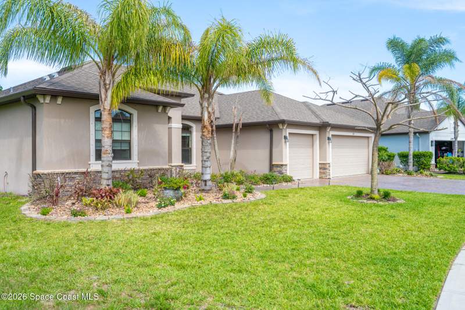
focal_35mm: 30
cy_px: 155
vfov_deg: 43.5
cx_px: 232
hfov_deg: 62.0
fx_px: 387
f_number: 6.3
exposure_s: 1/500
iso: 200
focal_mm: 30
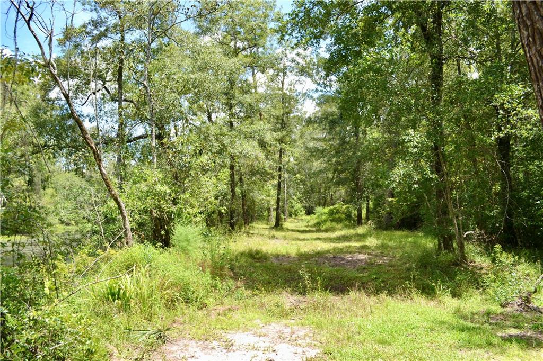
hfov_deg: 67.4
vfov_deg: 47.9
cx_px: 272
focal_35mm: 27
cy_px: 180
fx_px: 407
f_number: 6.3
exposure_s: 1/160
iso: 100
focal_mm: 18
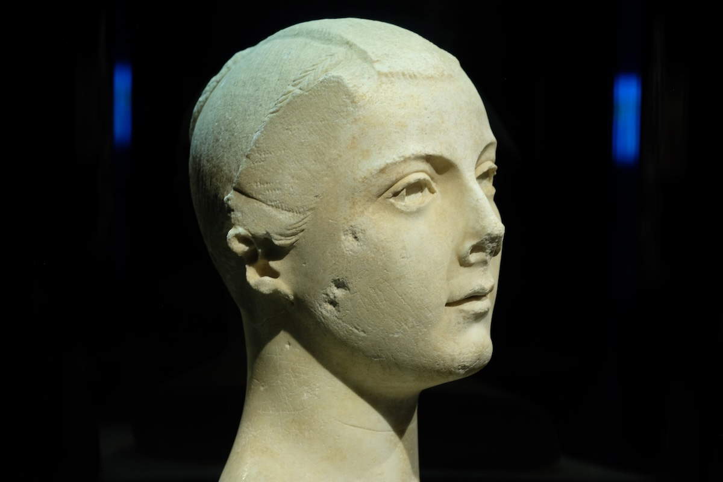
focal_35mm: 84
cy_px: 241
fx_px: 1687
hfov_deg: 24.2
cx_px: 362
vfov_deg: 16.3
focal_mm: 56
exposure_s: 1/20
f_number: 4.5
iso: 400
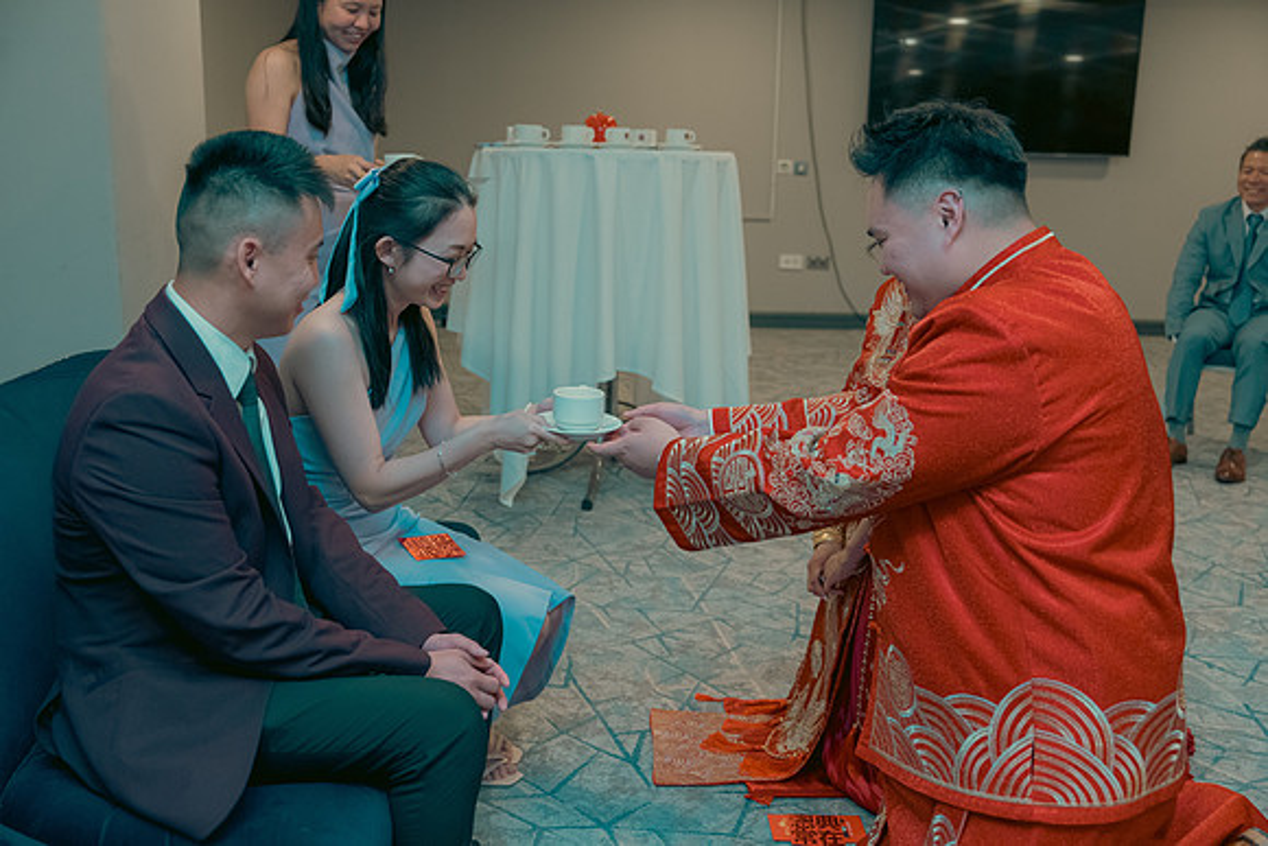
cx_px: 634
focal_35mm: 35
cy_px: 423
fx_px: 1233
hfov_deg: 54.4
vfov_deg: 37.9
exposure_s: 1/160
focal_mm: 35
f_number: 3.5
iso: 2500
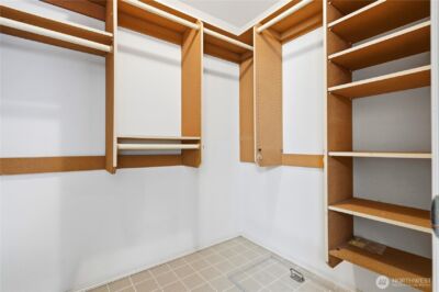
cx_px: 220
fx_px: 195
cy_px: 146
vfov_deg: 73.6
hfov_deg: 96.8
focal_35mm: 16
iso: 100
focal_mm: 16
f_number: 11
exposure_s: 1/1.67
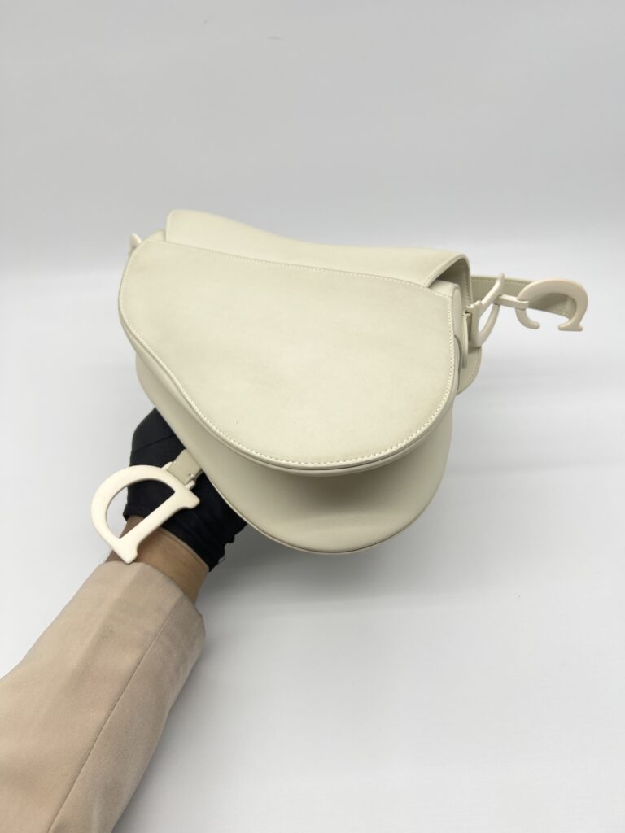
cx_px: 312
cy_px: 416
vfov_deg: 67.3
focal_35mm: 26
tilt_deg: -45.3
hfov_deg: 53.1
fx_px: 626
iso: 40
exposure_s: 1/177
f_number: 1.5
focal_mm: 5.7
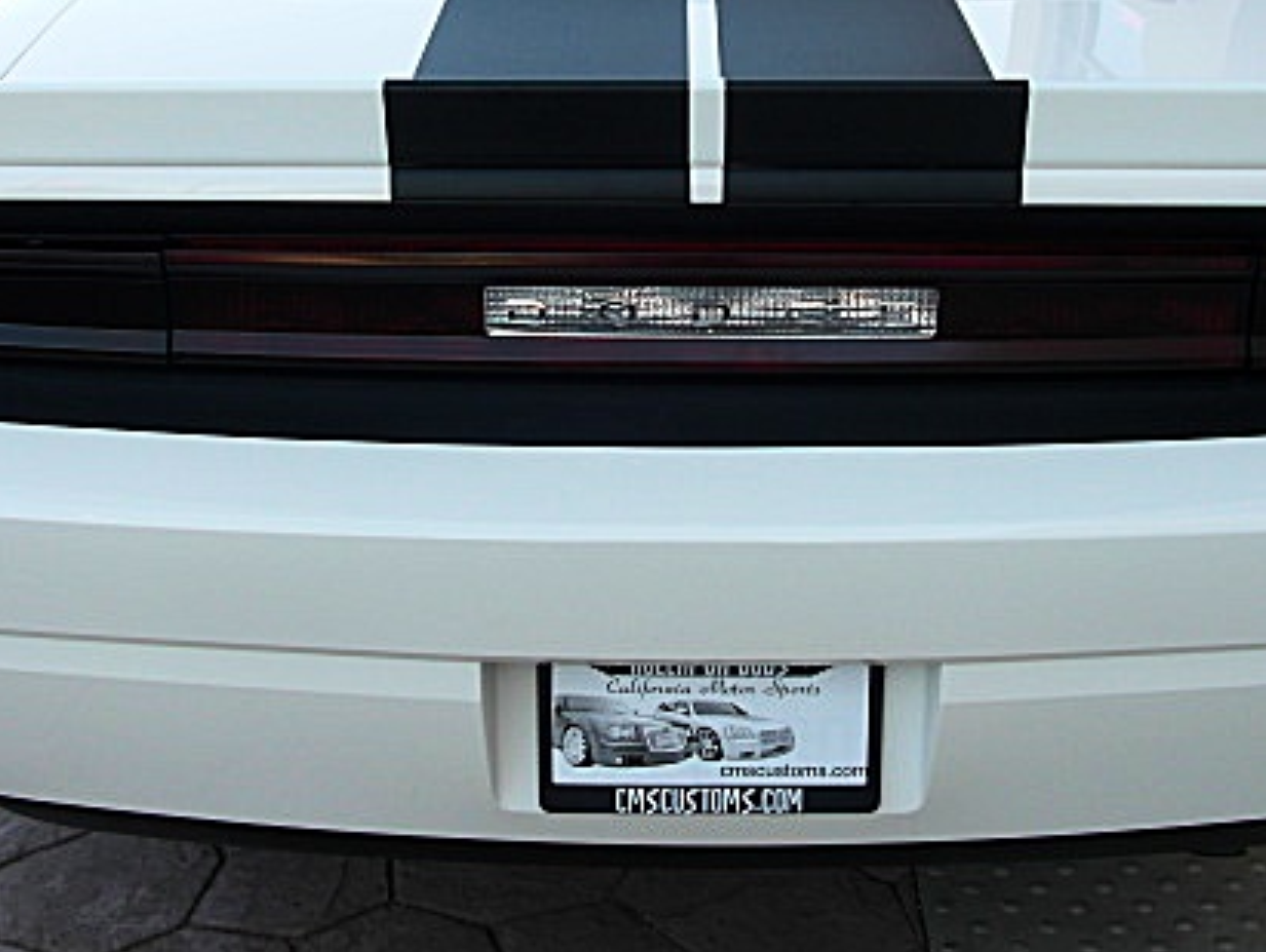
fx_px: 2050
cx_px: 708
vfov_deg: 26.0
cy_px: 293
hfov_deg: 34.3
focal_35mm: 56
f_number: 2.8
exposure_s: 1/125
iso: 50
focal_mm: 6.3
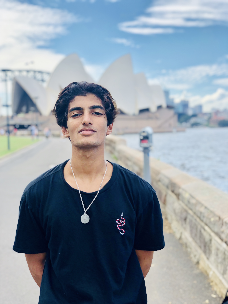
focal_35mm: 52
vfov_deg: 36.8
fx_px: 457
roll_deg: +0.7
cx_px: 114
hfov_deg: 28.0
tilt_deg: -1.7
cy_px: 152
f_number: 2.4
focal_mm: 6
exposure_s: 1/397
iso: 16
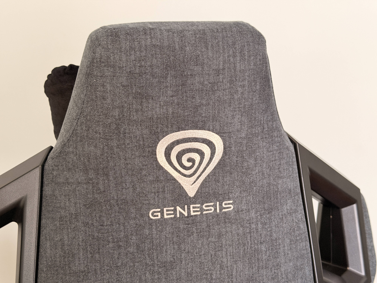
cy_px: 142
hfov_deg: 39.7
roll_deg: -1.4
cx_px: 188
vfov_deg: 30.3
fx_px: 523
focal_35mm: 48
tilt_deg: -18.3
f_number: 1.78
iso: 250
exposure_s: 1/33
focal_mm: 6.76
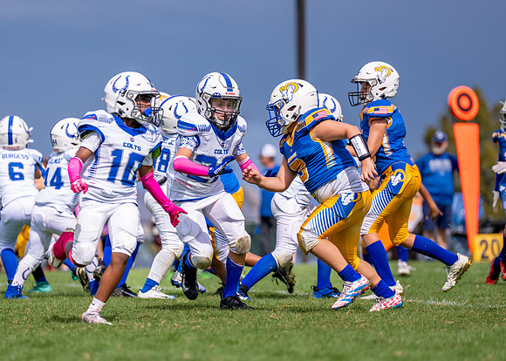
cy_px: 190
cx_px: 211
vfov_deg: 4.8
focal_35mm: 301
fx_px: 4328
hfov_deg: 6.7
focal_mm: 200
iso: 250
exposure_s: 1/6400
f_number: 2.8
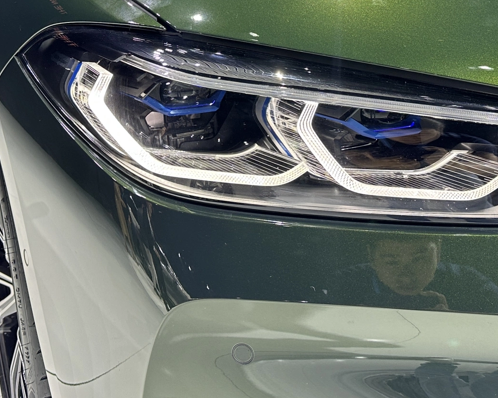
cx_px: 316
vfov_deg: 27.3
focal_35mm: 54
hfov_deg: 34.5
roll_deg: +3.8
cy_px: 57
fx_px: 796
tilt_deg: -10.7
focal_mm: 6.86
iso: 125
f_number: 1.78
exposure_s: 1/108
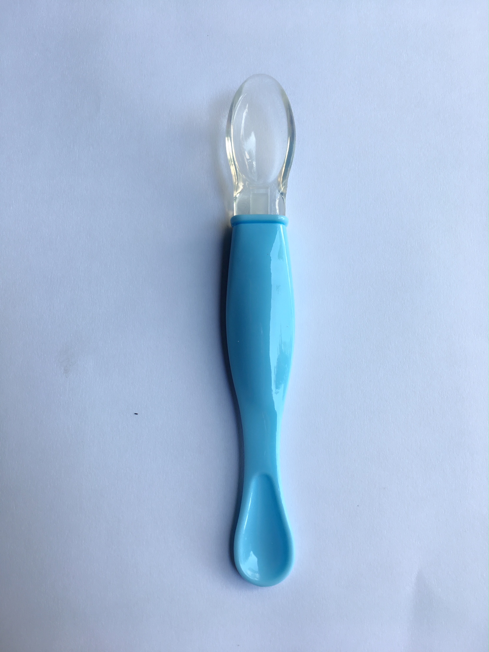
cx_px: 244
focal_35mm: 29
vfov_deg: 61.7
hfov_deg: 48.2
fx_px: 546
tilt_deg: -82.0
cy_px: 326
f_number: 2.2
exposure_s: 1/100
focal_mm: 4.15
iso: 25
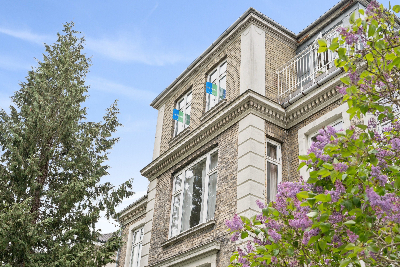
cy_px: 134
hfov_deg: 49.6
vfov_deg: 34.2
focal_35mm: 39
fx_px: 433
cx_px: 200
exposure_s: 1/320
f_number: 6.3
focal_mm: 39
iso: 400
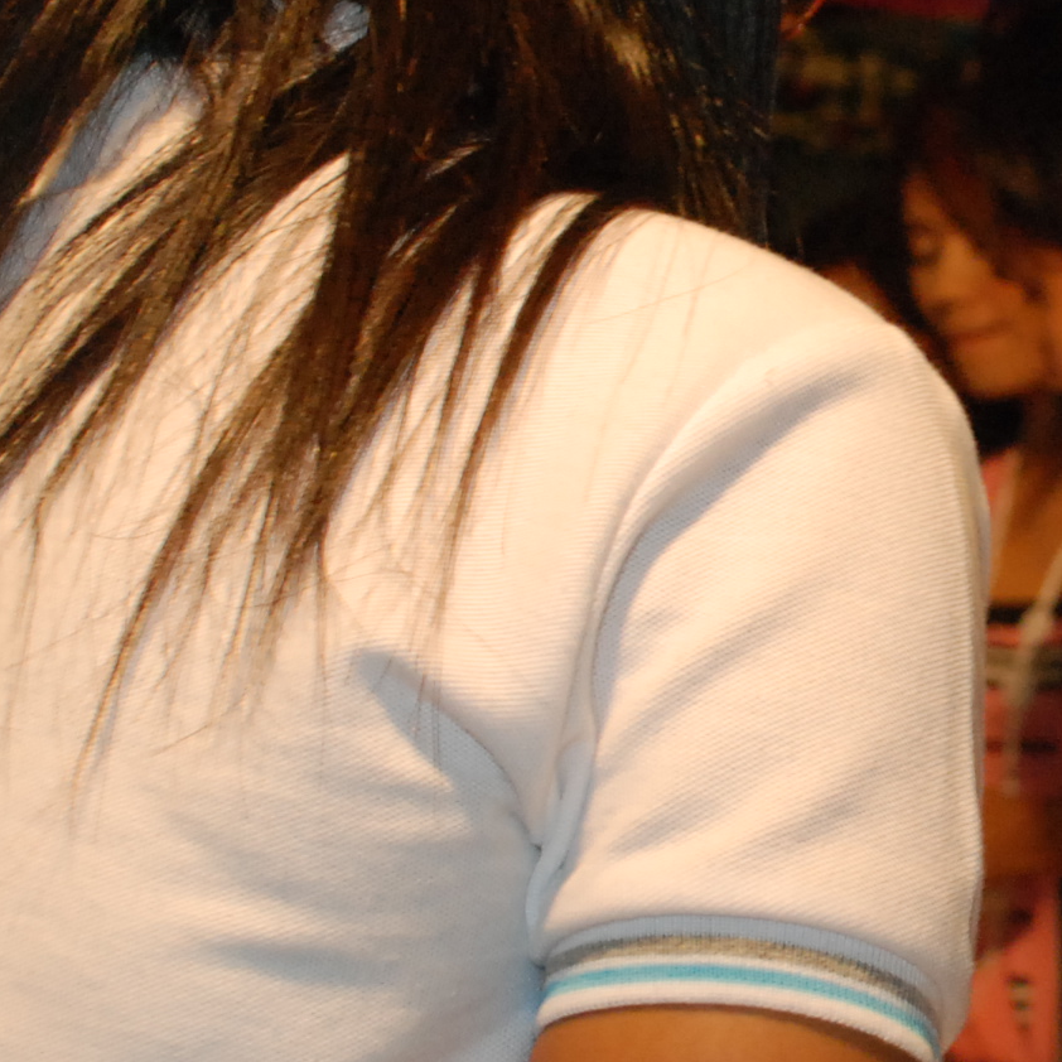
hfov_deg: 14.0
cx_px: 1018
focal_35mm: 123
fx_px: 4269
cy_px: 482
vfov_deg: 14.2
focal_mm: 28
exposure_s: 1/60
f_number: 5
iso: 1000
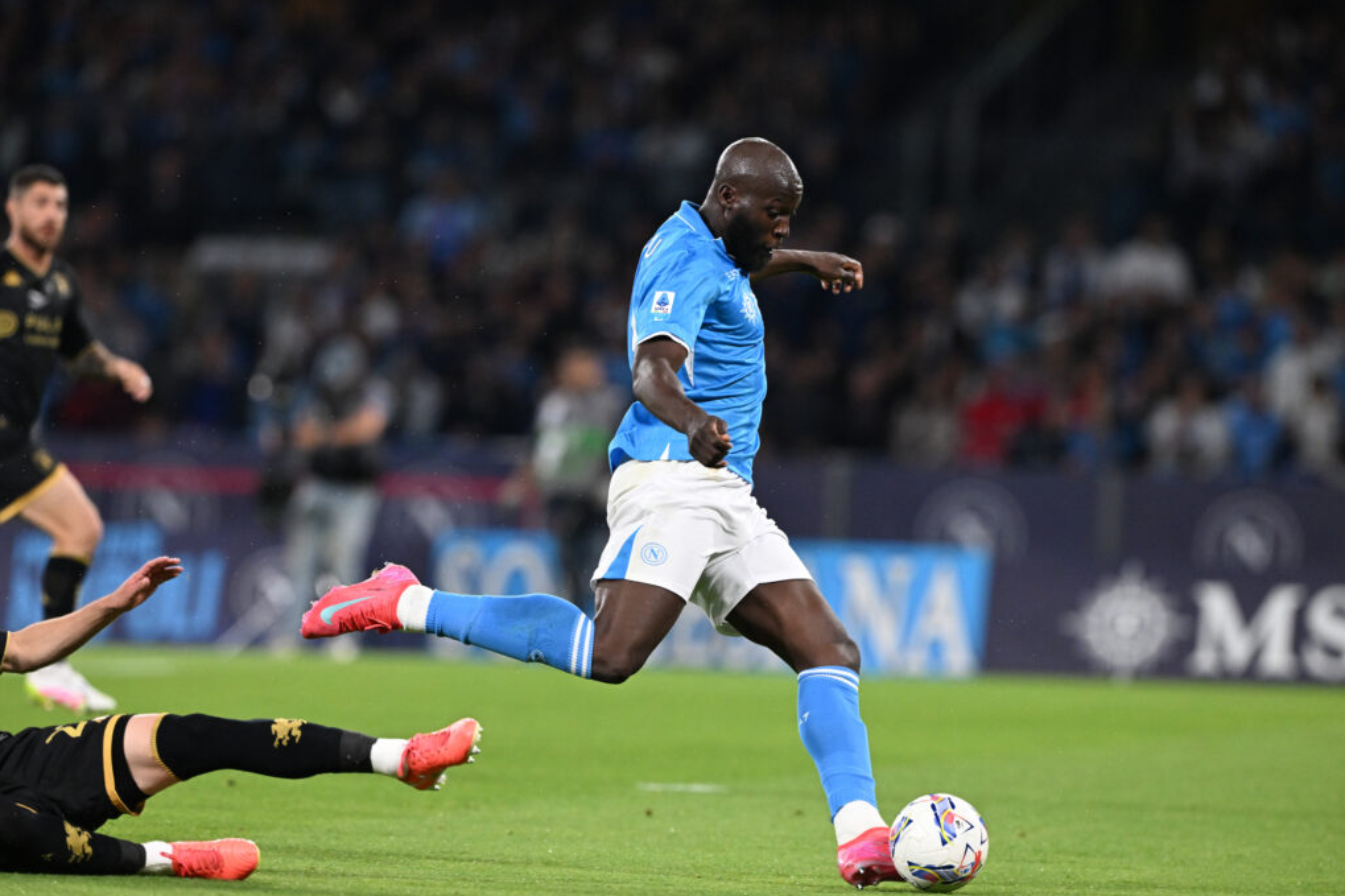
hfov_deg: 5.1
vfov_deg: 3.4
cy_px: 448
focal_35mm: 402
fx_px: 15016
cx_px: 673
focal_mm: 400
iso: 5000
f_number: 4
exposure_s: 1/2000
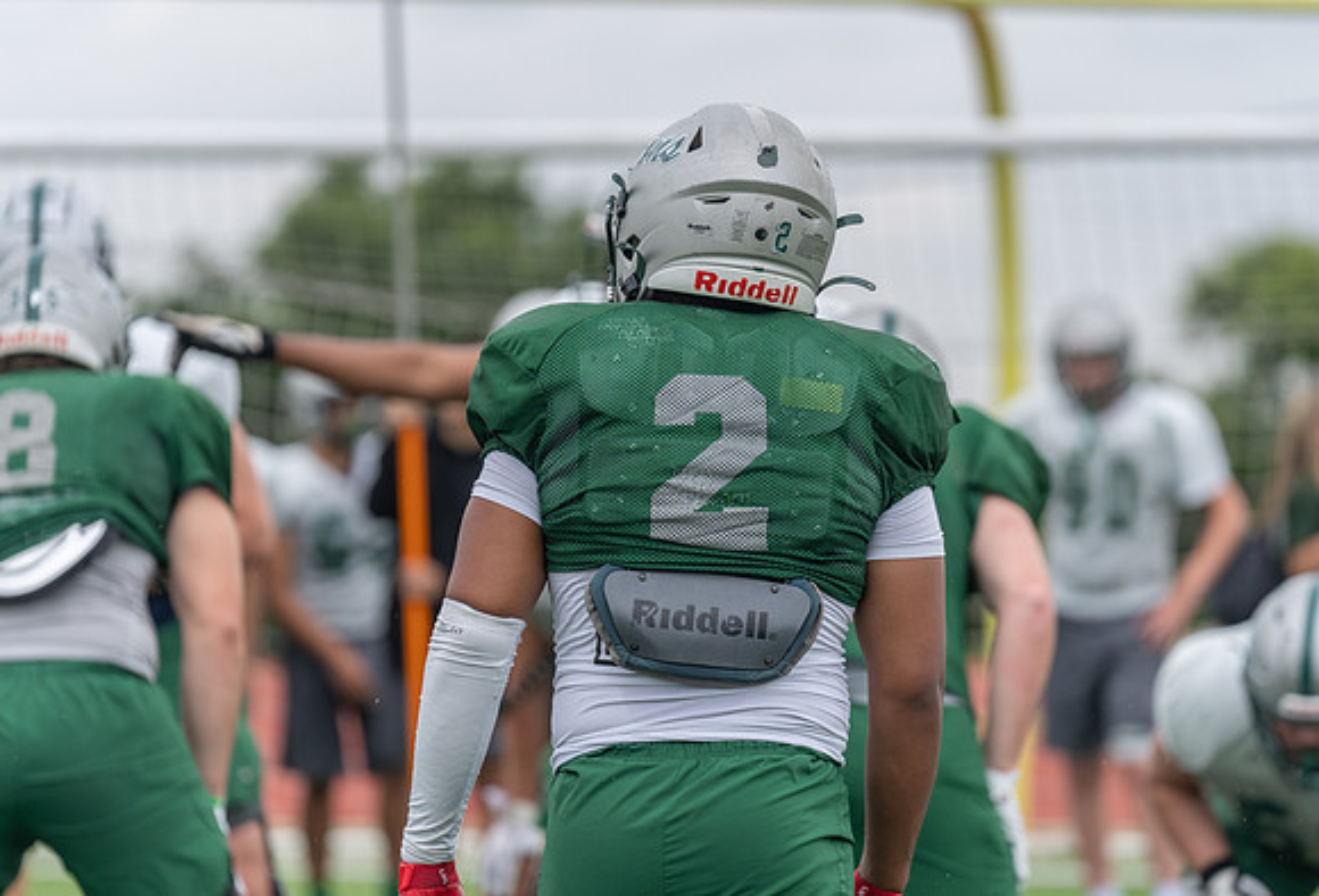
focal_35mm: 226
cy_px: 430
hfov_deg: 9.1
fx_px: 8315
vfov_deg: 6.2
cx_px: 662
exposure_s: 1/1250
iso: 200
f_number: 3.5
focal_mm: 197
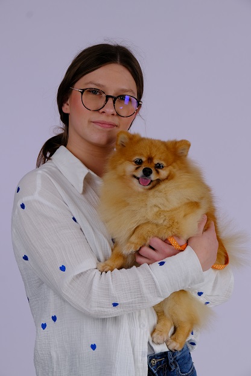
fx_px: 1025
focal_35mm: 98
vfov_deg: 20.8
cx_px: 126
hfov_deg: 14.0
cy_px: 188
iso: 400
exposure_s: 1/125
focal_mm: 65.4
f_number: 8
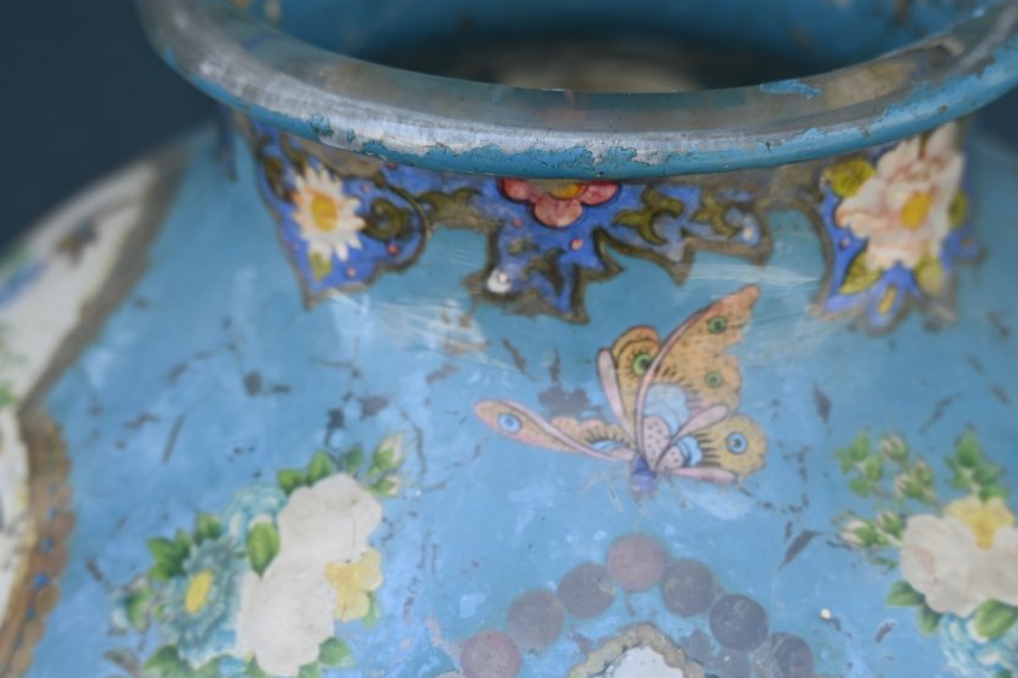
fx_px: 1632
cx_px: 554
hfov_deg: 34.6
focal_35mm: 58
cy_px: 473
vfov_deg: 23.3
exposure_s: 1/250
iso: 200
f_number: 4.5
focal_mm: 27
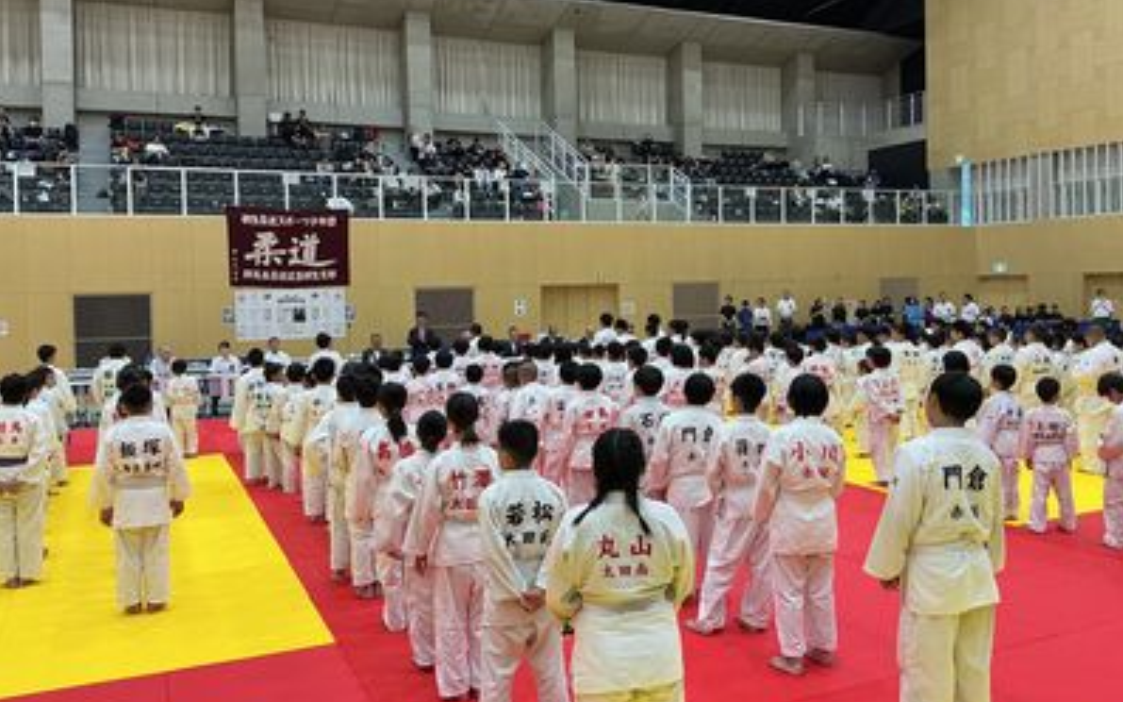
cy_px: 311
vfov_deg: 40.5
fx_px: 949
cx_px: 560
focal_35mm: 31
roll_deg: +0.2
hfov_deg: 61.2
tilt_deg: -2.0
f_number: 1.8
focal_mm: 3
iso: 40
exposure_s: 1/60
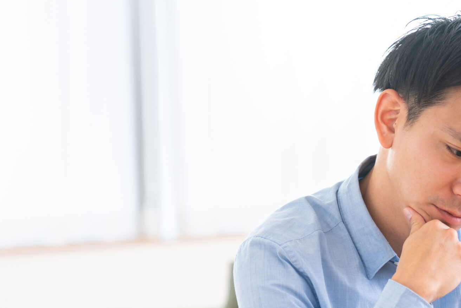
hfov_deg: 14.9
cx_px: 388
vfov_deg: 10.0
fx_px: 1754
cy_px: 252
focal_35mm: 137
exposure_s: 1/200
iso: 160
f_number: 2.8
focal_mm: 70
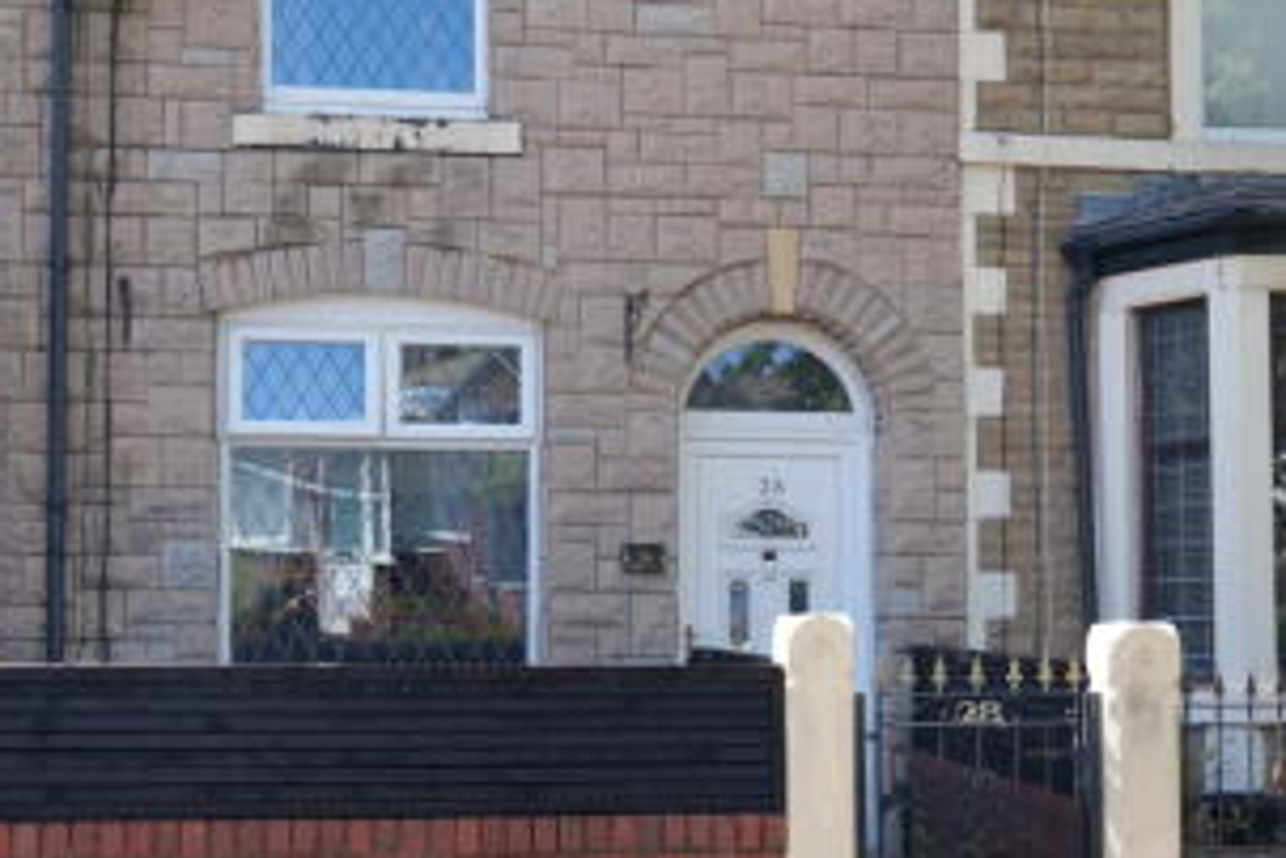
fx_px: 1965
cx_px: 615
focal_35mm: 55
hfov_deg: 36.2
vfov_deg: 24.6
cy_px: 516
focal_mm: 35
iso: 100
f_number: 5
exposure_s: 1/160
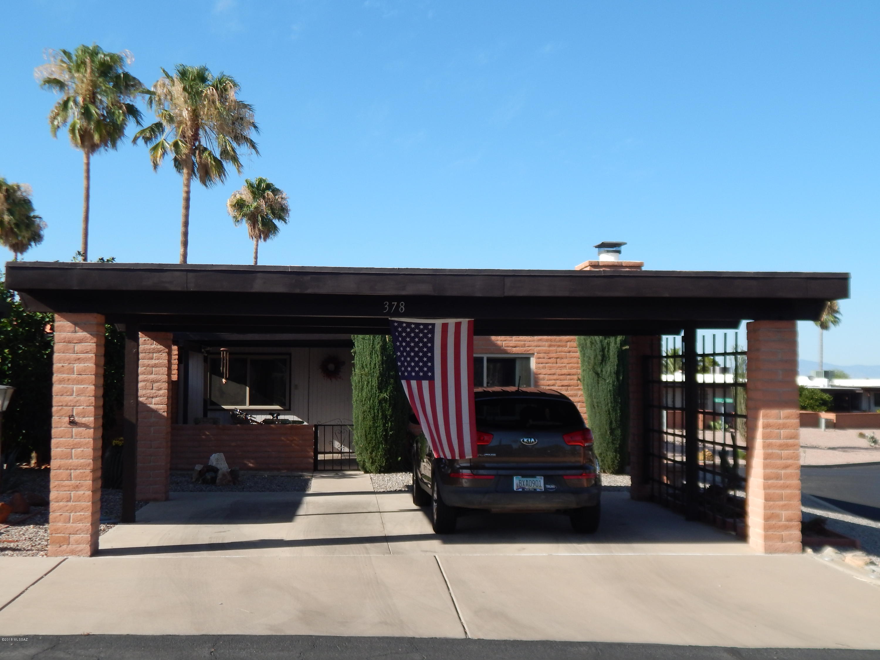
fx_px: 1093
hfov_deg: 43.9
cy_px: 330
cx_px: 440
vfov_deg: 33.6
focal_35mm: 43
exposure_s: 1/1000
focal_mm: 7.7
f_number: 3.6
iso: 125
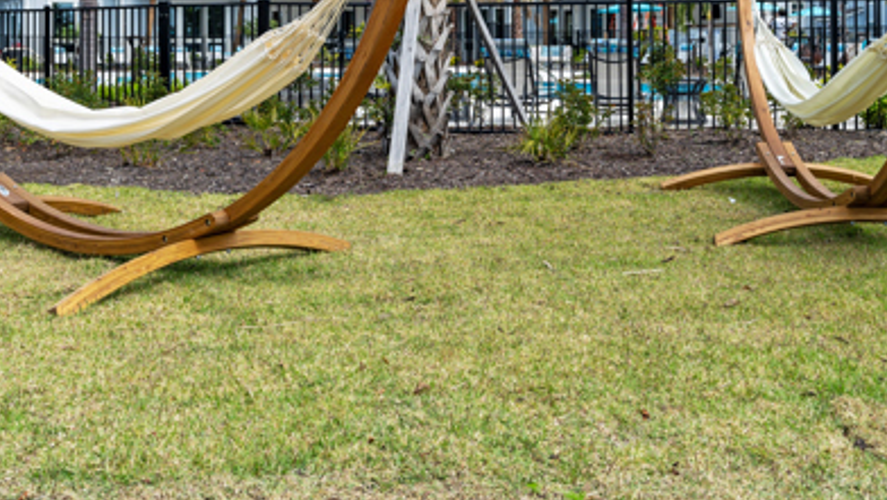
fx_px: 1012
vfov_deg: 26.6
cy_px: 26
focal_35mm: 43
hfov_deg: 47.3
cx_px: 453
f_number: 7.1
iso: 100
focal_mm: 23
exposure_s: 1/250
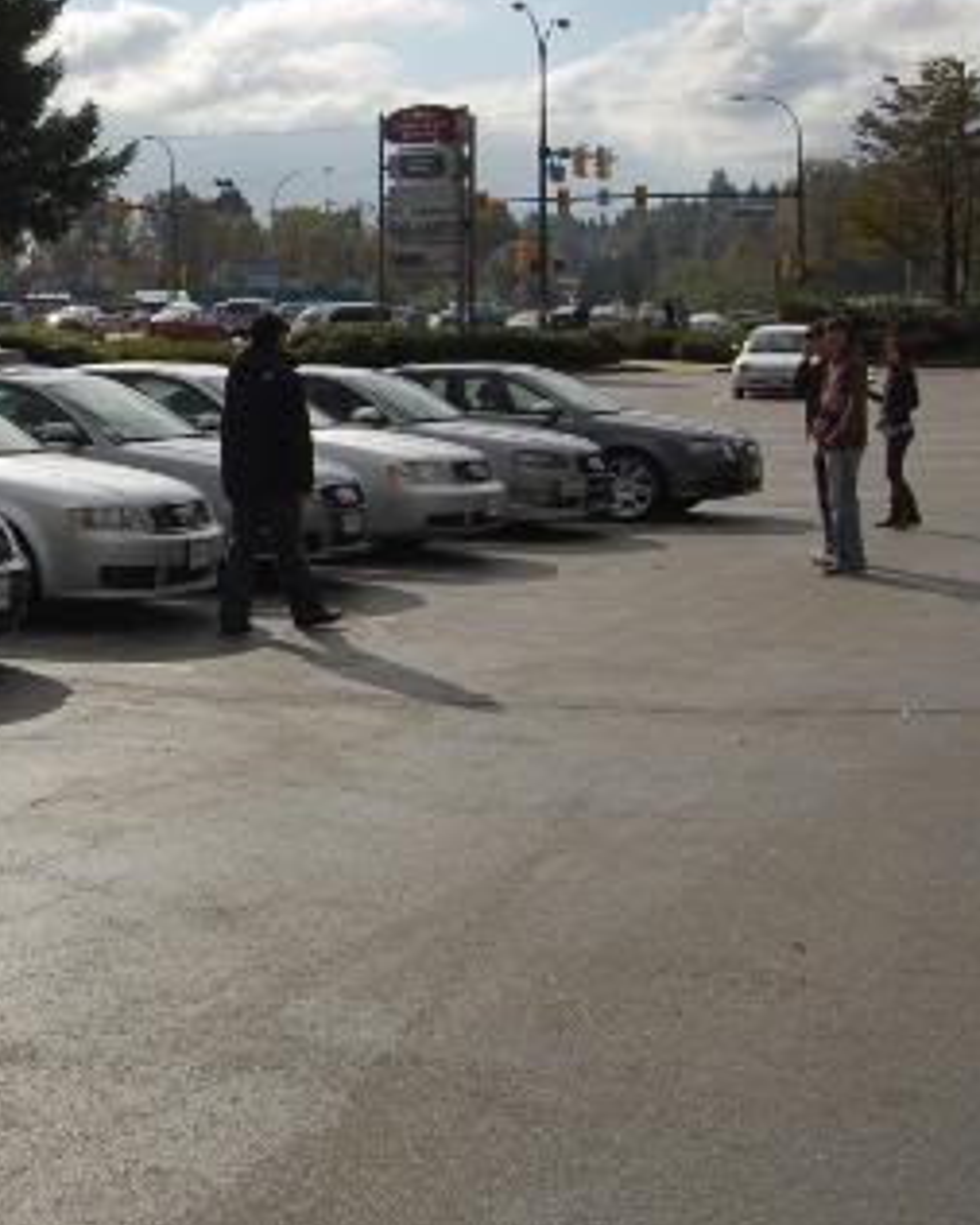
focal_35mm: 64
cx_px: -341
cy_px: 421
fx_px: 2319
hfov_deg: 21.3
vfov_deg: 29.4
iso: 200
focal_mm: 18
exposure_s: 1/500
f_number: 11
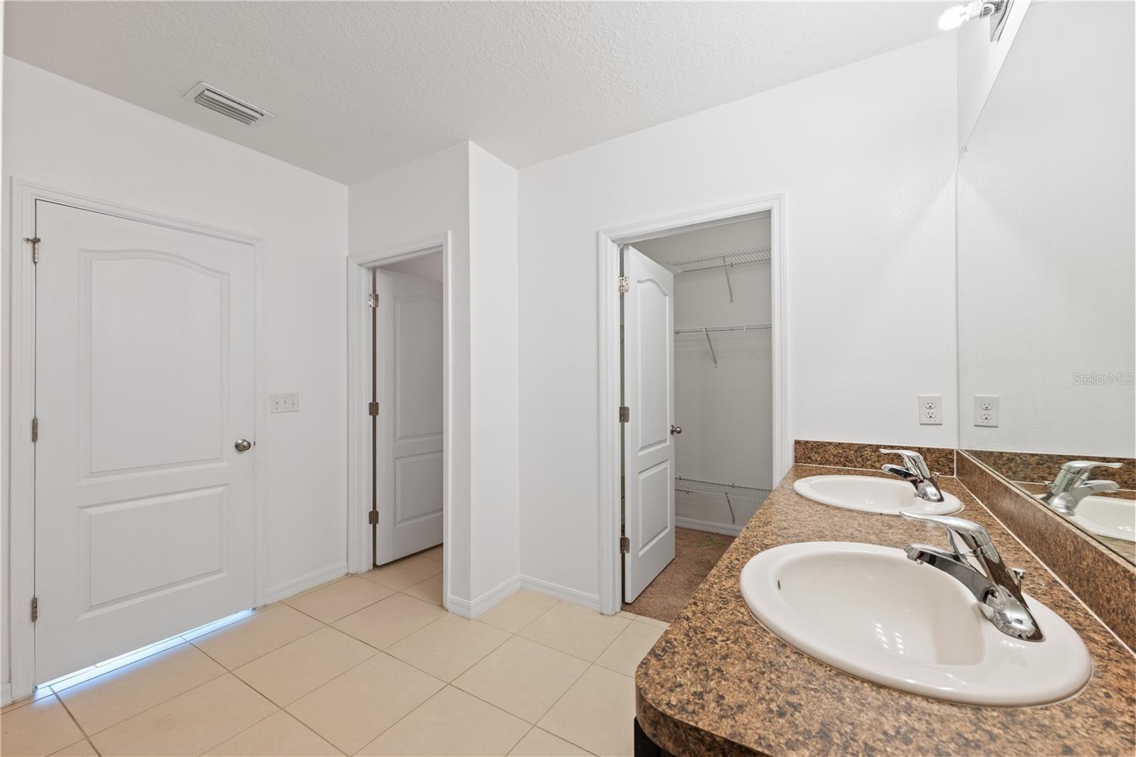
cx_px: 568
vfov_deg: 81.2
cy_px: 378
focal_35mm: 14
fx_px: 442
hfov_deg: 104.3
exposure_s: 1/3
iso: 400
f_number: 8
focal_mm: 14
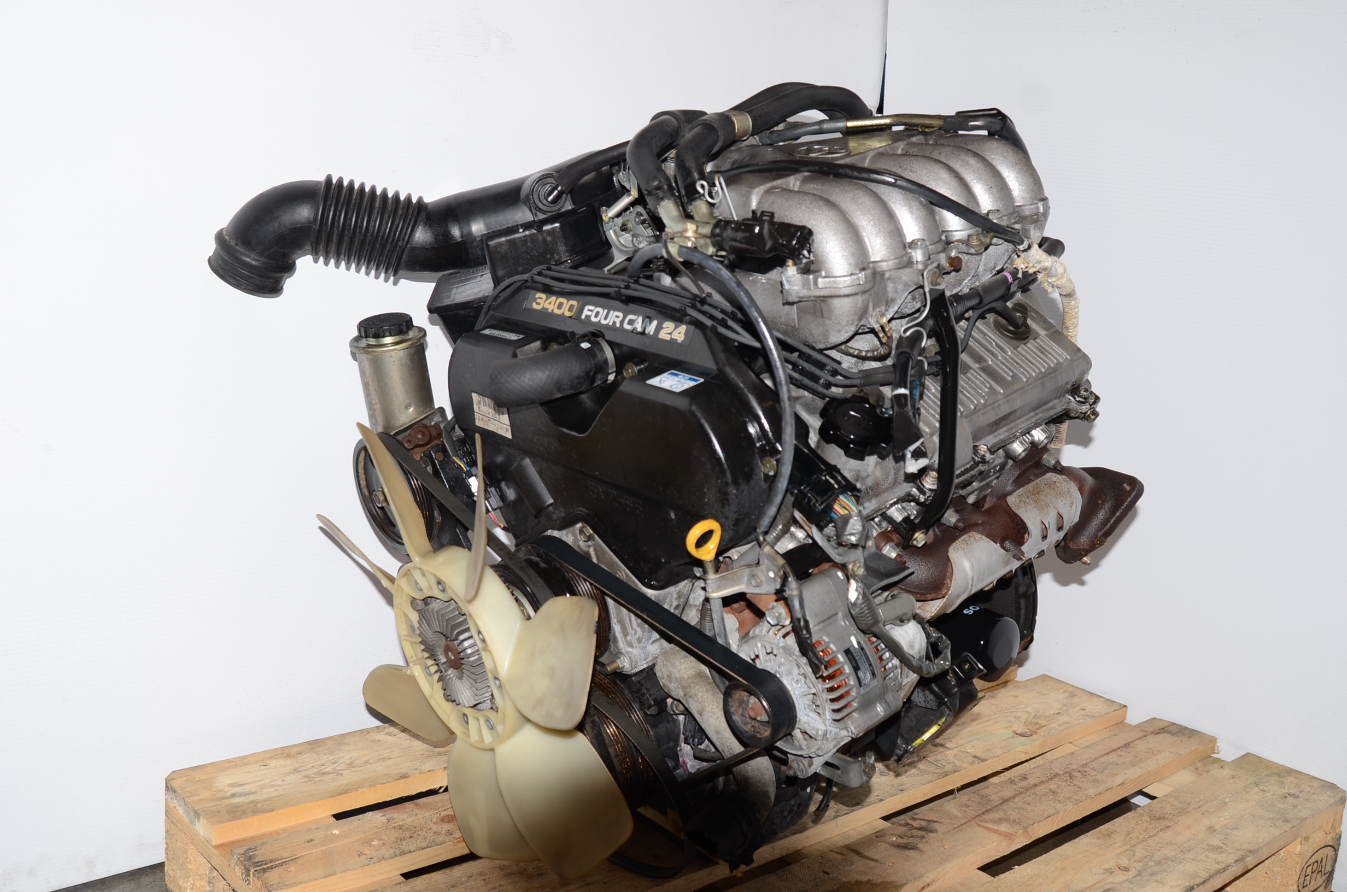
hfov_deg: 53.2
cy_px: 446
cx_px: 674
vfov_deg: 36.7
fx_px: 1344
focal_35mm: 36
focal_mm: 24
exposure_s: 1/60
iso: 100
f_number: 5
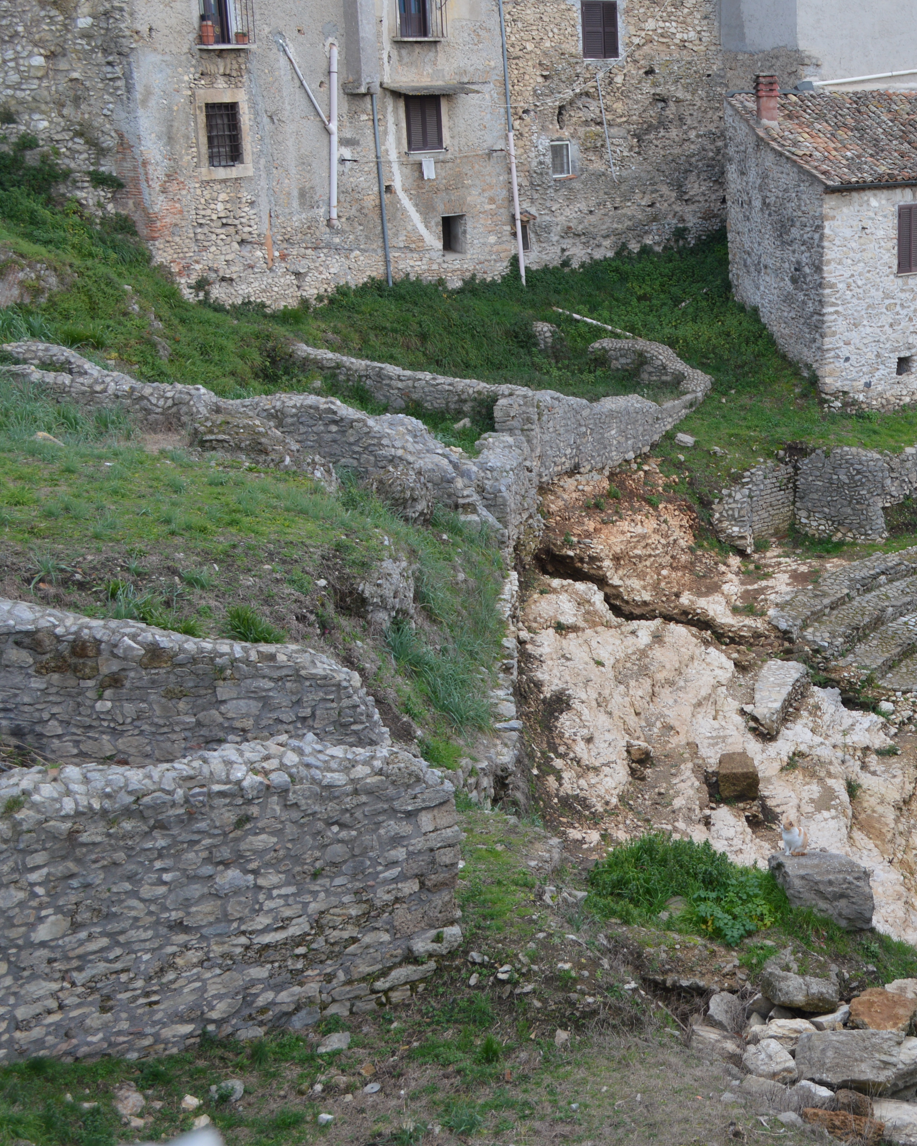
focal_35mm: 51
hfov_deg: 28.3
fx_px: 1730
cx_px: 858
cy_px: 574
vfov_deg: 36.7
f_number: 5.6
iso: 200
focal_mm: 24
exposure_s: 1/125
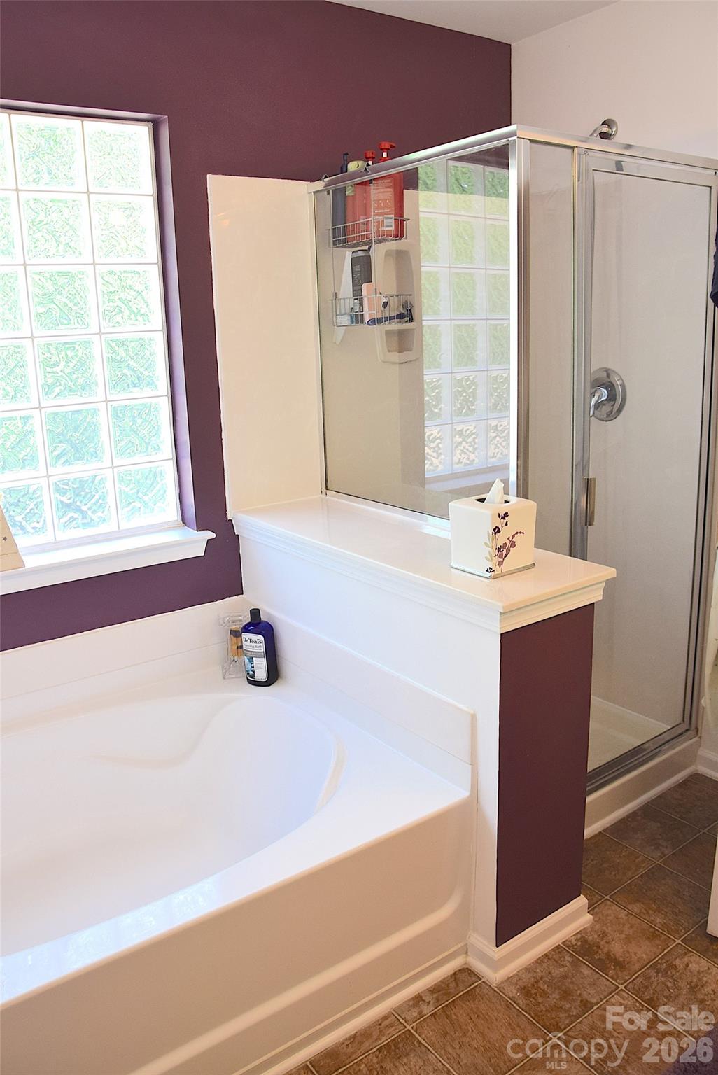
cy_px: 538
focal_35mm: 27
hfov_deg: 48.0
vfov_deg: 67.4
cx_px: 359
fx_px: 807
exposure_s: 1/125
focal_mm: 18
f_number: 5.6
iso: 400
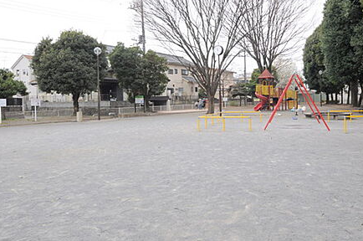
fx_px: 302
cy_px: 100
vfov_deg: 43.3
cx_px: 217
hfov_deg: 61.5
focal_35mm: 30
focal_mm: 14
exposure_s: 1/200
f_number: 7.1
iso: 200
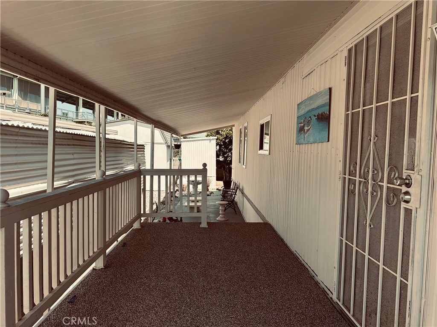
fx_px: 303
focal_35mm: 24
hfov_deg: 71.6
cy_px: 164
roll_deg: -1.1
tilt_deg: -2.0
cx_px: 218
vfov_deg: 56.8
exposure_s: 1/1845
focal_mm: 6.86
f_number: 1.78
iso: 80
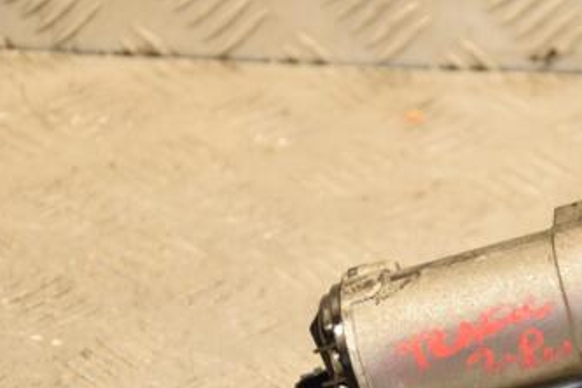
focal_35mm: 203
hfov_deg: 10.1
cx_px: 481
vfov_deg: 6.8
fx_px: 3280
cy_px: 348
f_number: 5.3
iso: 800
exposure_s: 1/125
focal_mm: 75
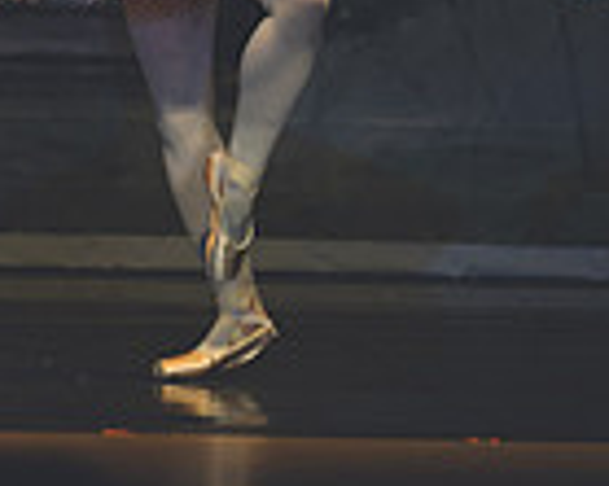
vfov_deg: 1.9
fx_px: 14283
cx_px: -215
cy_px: -293
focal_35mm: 793
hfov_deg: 2.4
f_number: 2.8
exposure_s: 1/500
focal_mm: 135
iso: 500
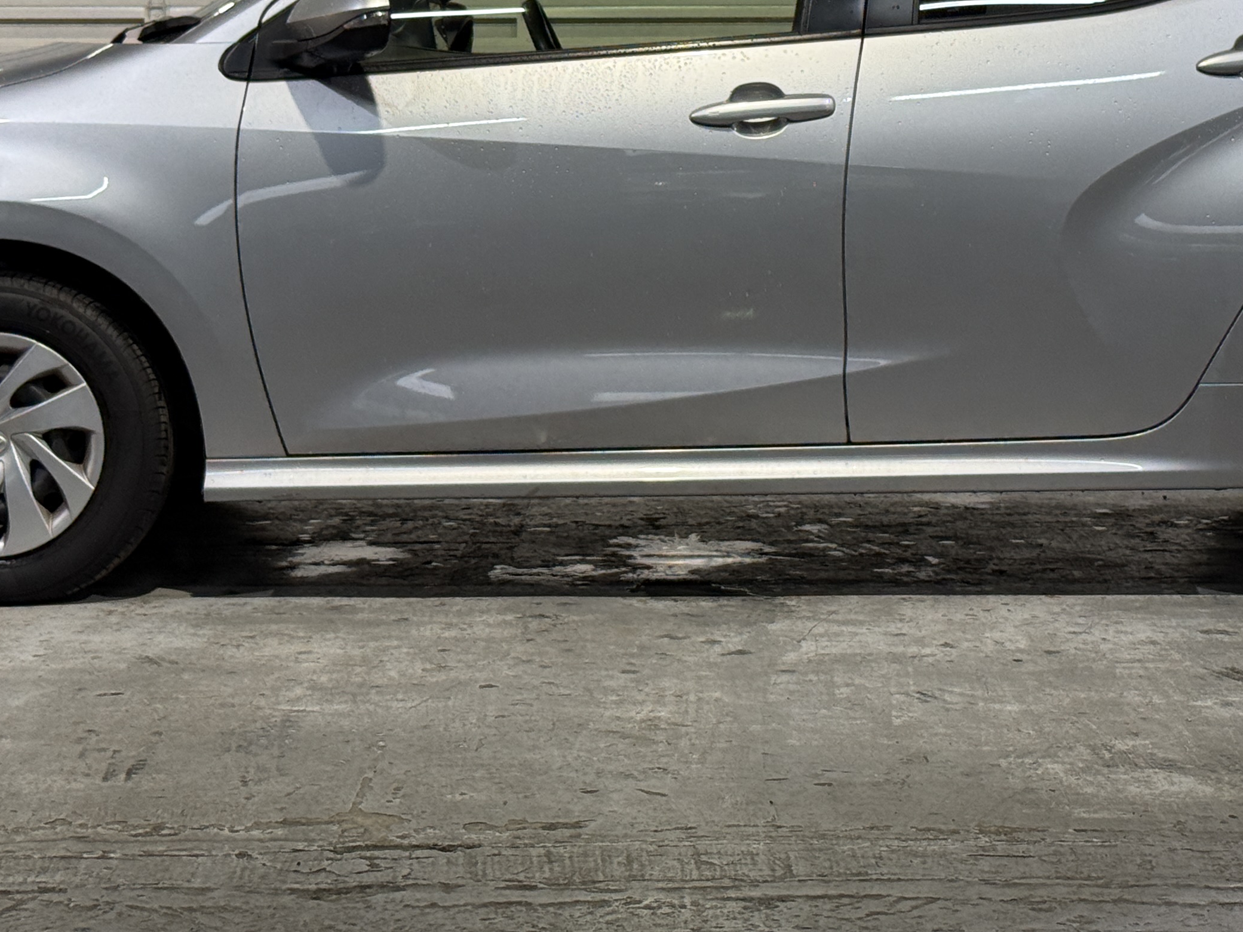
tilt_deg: +0.0
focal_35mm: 93
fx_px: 3340
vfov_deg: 15.7
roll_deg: -0.1
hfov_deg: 21.1
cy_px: 100
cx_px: 703
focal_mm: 6.76
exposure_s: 1/60
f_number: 1.78
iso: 64
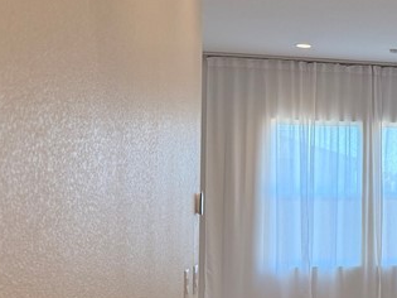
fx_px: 894
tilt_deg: +3.7
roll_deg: -0.4
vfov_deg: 18.9
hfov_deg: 21.9
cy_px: 173
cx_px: 551
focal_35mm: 78
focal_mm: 6.76
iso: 125
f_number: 1.78
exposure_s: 1/165
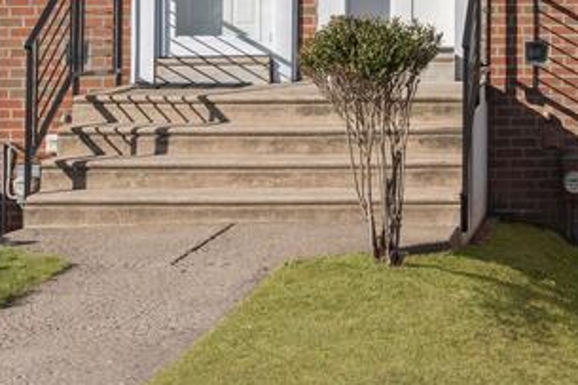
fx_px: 1508
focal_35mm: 94
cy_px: -206
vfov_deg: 13.6
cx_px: 587
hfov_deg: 20.9
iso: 500
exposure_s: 1/500
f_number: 10
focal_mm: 28
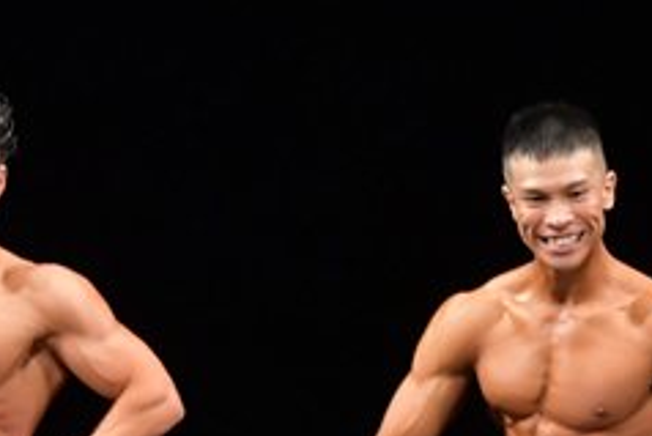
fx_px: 14135
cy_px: 548
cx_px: 744
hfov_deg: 2.6
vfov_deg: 1.8
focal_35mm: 780
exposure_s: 1/400
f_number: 5.6
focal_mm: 160
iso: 3200
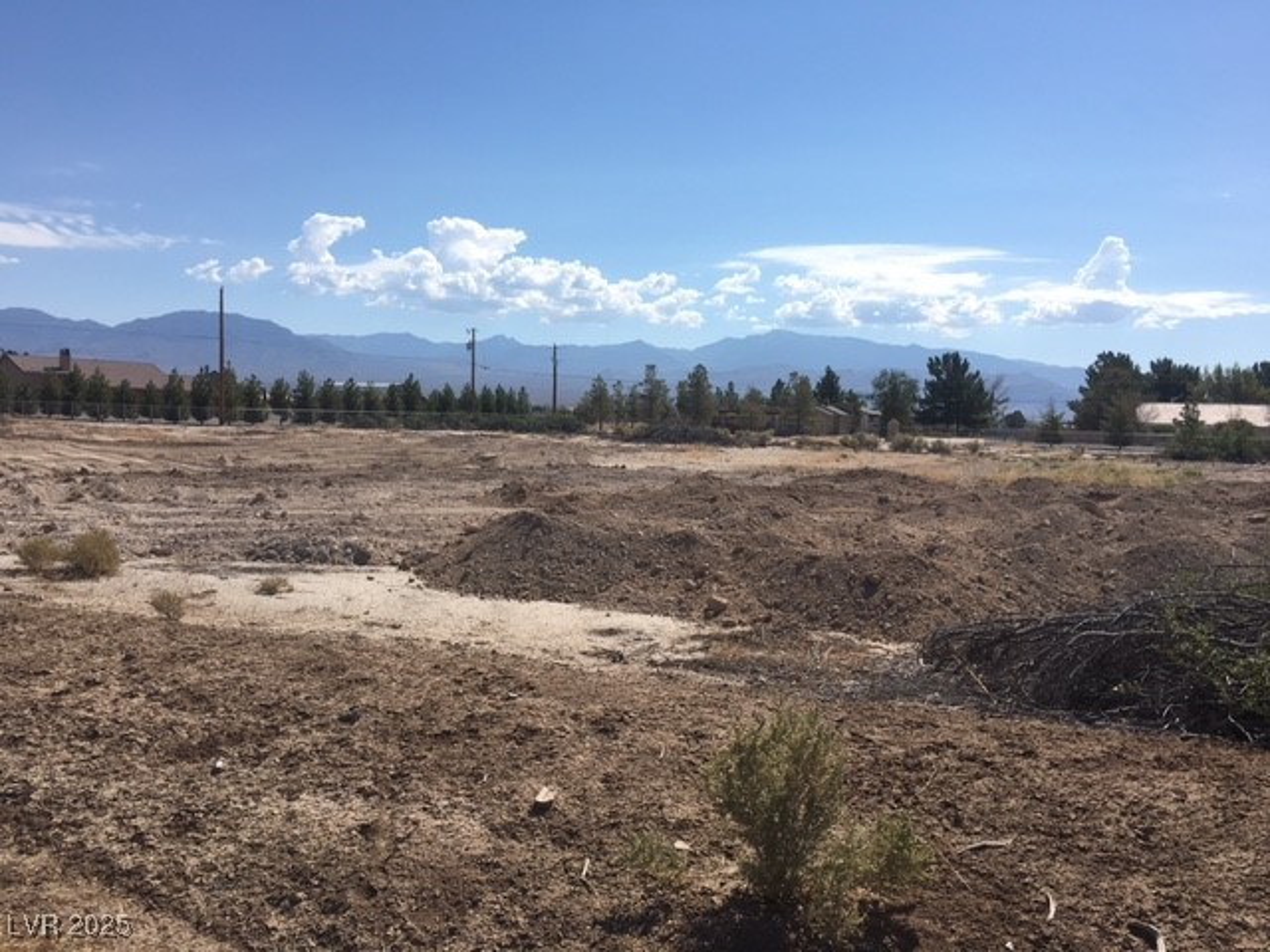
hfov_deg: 61.7
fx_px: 1064
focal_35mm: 29
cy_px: 476
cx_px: 635
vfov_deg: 48.2
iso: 25
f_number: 2.2
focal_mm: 4.15
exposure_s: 1/2262
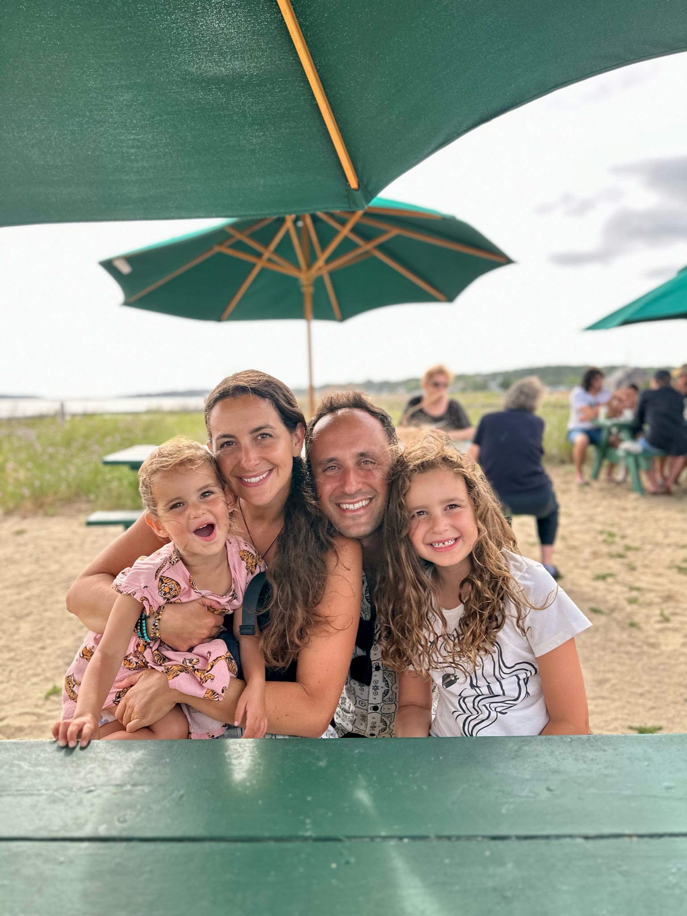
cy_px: 458
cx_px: 344
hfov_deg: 56.8
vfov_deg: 71.6
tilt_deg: -5.9
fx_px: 635
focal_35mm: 24
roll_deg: +1.1
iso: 80
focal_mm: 6.86
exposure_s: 1/549
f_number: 1.78
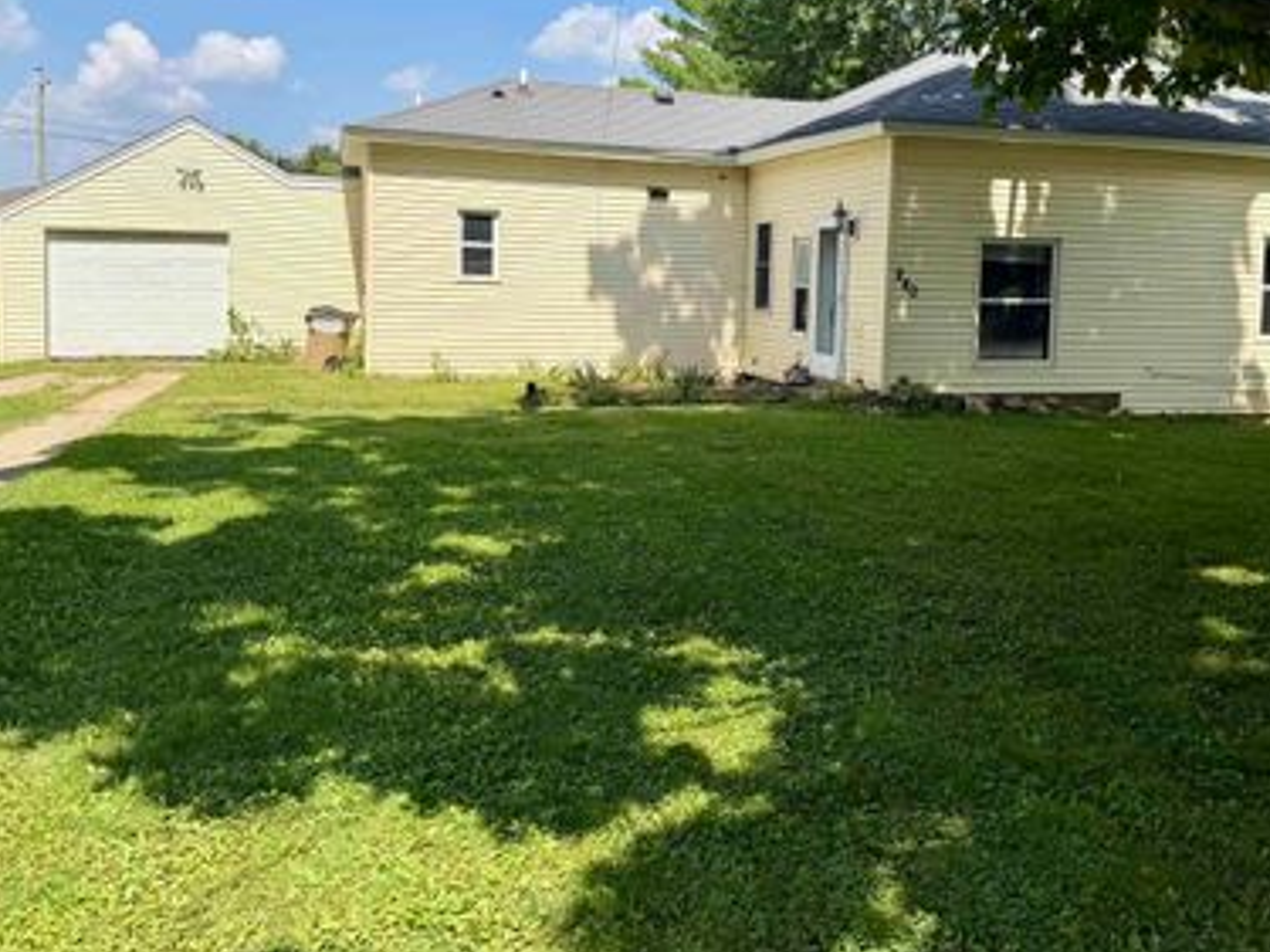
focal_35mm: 32
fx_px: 1174
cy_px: 368
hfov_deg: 56.6
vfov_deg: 43.8
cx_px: 735
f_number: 1.78
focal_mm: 6.76
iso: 80
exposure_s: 1/3279
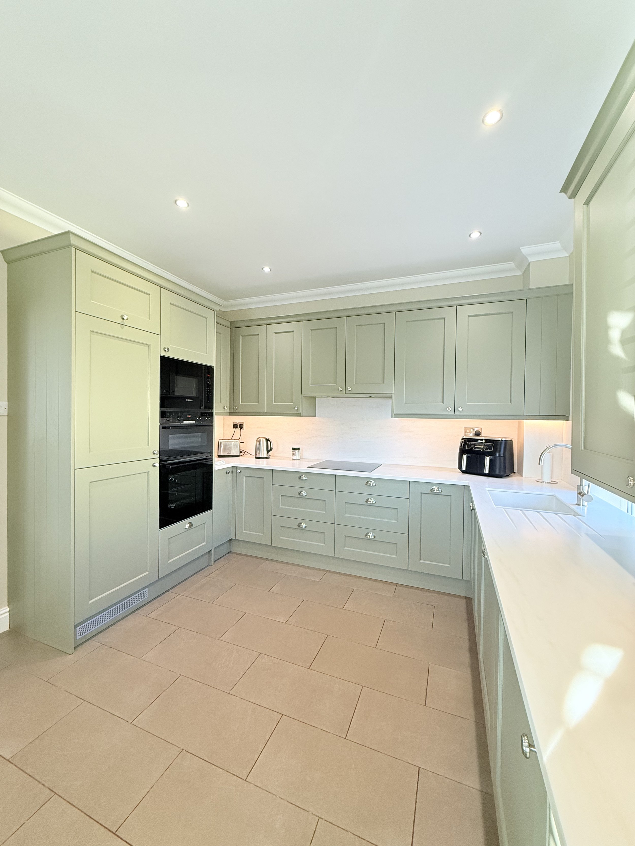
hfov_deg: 85.7
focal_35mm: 14
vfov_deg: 102.1
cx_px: 318
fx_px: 342
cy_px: 423
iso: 200
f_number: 2.2
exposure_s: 1/100
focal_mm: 2.22
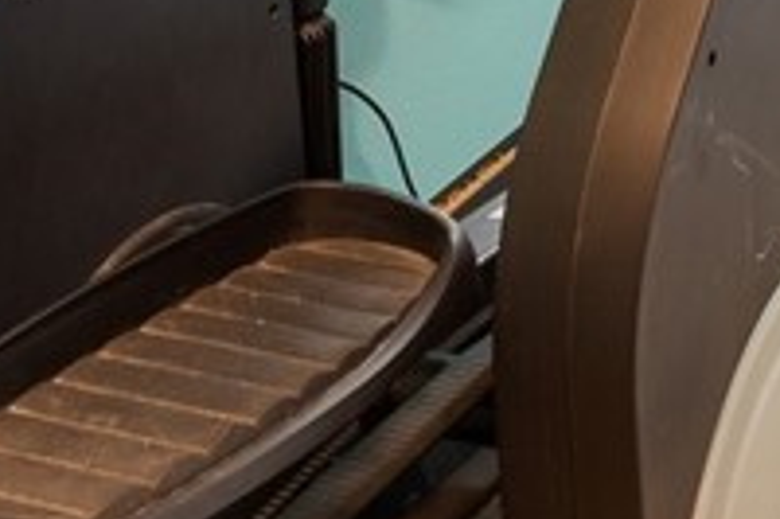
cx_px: 1008
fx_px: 1883
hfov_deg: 21.3
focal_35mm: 87
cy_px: -675
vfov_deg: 12.7
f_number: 8
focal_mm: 16
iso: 500
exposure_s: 1/1.25
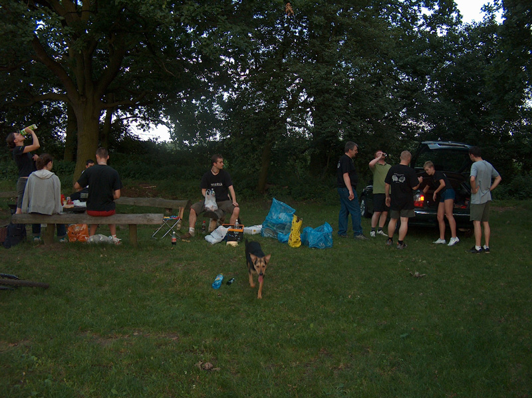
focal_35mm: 37
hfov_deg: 50.2
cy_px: 199
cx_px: 266
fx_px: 568
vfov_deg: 38.6
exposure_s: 1/60
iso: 118
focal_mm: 7.6
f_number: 2.8
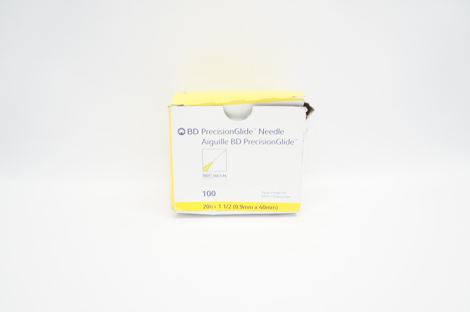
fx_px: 352
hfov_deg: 67.4
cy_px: 156
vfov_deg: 47.8
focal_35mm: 27
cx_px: 235
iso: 800
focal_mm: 18
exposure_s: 1/60
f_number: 6.3
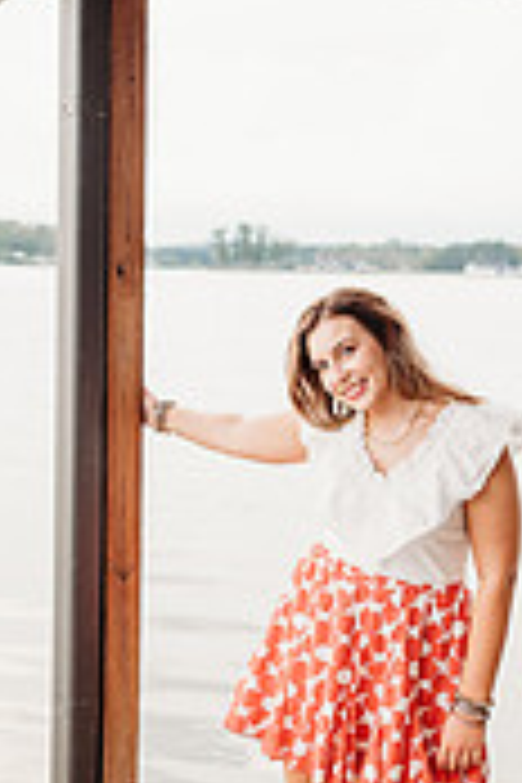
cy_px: 342
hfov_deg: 21.8
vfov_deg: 32.3
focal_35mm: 62
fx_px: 1348
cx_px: 342
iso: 200
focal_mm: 24
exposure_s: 1/250
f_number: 2.2
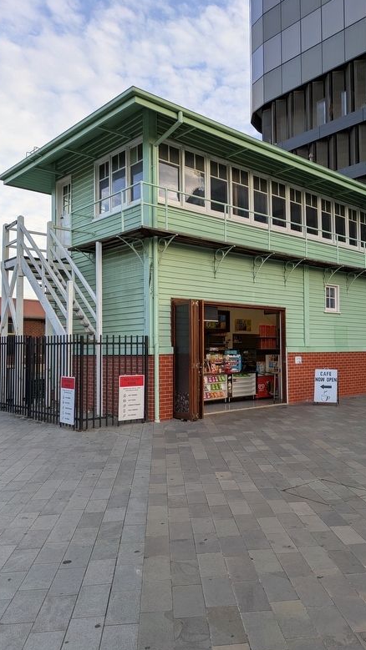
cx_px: 239
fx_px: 483
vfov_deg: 67.9
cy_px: 325
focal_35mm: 28
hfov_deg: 41.0
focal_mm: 5.43
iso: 47
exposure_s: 1/357
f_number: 1.89
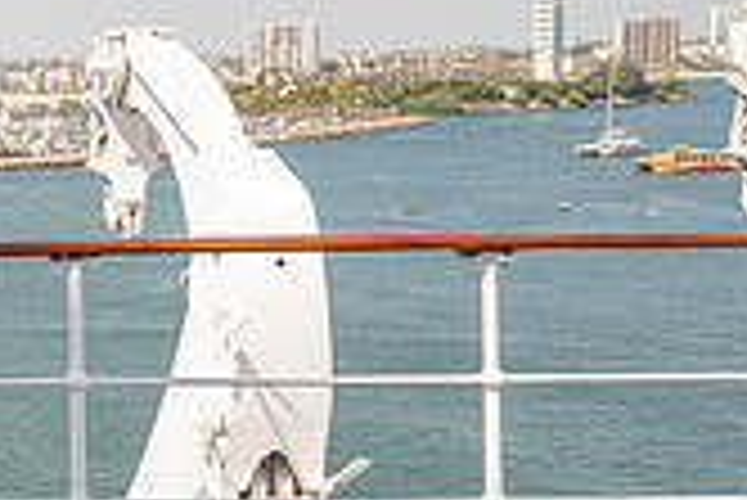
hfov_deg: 19.4
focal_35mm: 84
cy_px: 223
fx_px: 1744
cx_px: -518
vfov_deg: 16.3
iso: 200
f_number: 9
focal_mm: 24
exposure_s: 1/200
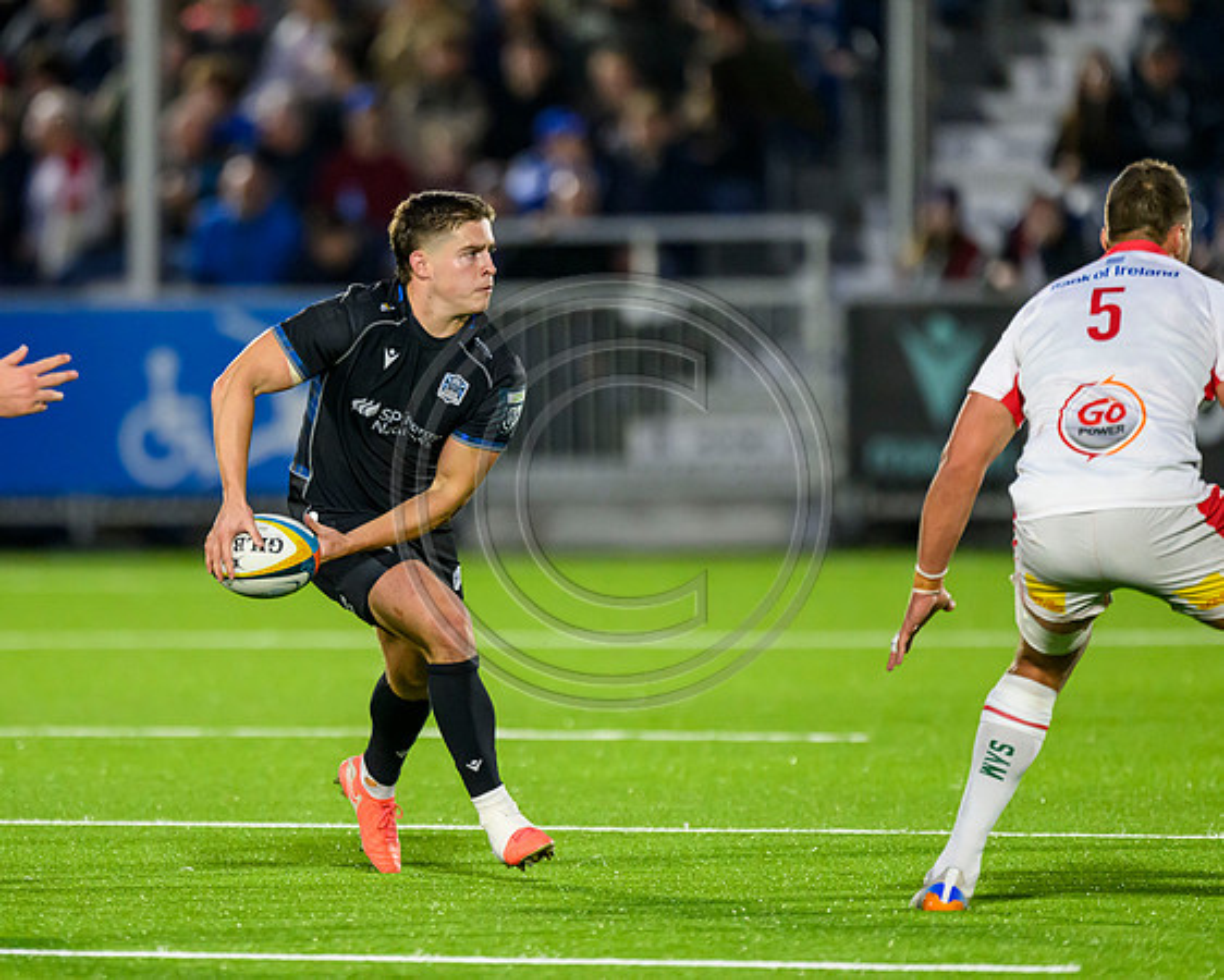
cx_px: 337
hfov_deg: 2.5
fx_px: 27597
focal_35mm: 762
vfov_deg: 2.0
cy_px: 389
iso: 5000
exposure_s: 1/1250
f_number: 4
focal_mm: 560
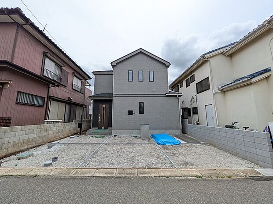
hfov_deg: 102.1
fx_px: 110
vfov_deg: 85.7
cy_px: 102
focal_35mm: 14
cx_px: 136
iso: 51
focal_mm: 1.83
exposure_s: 1/2004
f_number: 2.2
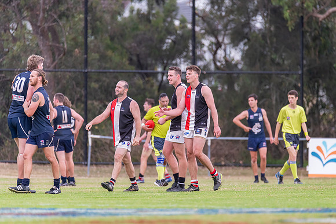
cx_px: 182
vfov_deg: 2.3
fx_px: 5621
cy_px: 120
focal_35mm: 602
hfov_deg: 3.4
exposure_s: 1/320
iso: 1250
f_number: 6.3
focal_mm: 550
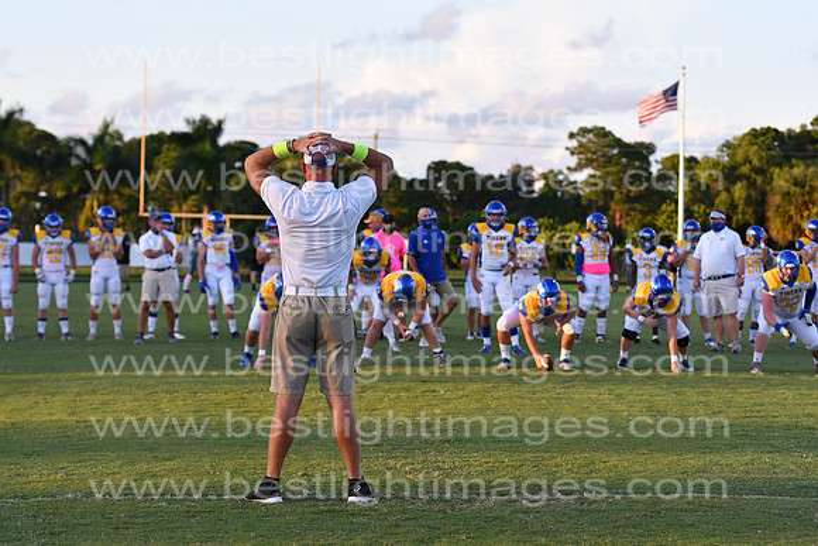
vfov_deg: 13.0
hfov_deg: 19.5
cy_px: 273
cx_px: 409
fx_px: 2386
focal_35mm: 105
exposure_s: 1/1000
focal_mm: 70
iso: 400
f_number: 4
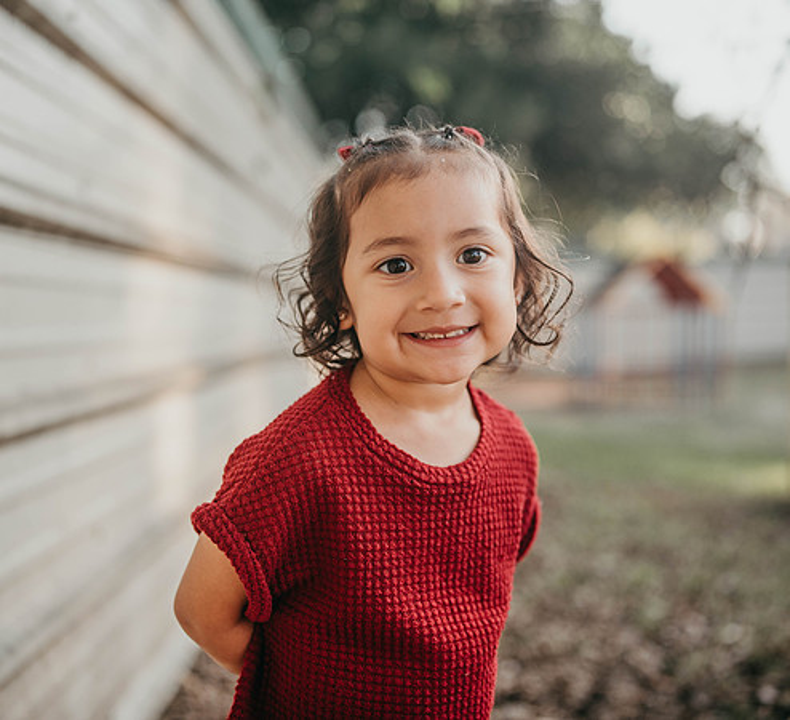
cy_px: 360
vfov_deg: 37.9
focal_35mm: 42
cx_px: 410
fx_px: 1049
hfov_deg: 41.3
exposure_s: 1/1600
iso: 64
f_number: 1.6
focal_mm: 35
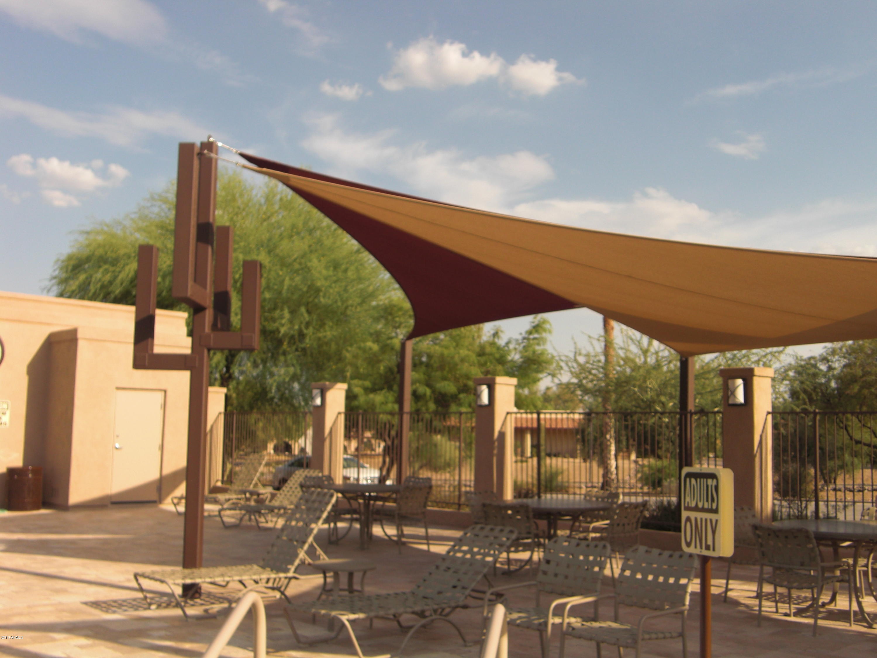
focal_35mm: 39
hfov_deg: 47.9
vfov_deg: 36.8
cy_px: 329
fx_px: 988
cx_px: 438
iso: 50
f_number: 3
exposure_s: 1/800
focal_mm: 6.9
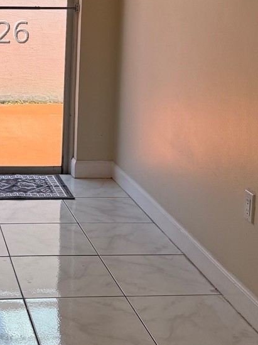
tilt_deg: -4.6
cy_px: 32
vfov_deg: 26.8
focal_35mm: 70
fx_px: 696
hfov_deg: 20.2
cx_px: -8
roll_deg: -2.5
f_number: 1.78
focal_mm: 6.76
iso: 80
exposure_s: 1/695
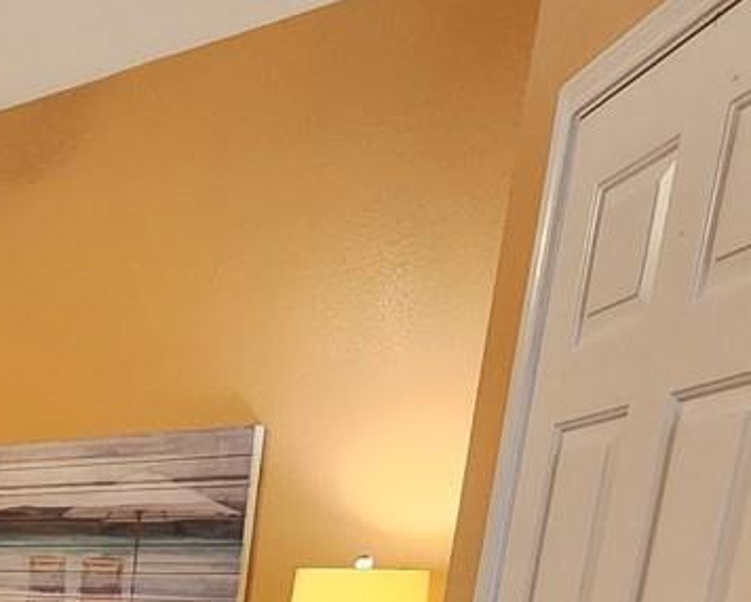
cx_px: -228
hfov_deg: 27.5
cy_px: 995
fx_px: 1267
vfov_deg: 20.9
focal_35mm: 57
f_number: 2.2
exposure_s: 1/60
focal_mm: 2.2
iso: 320
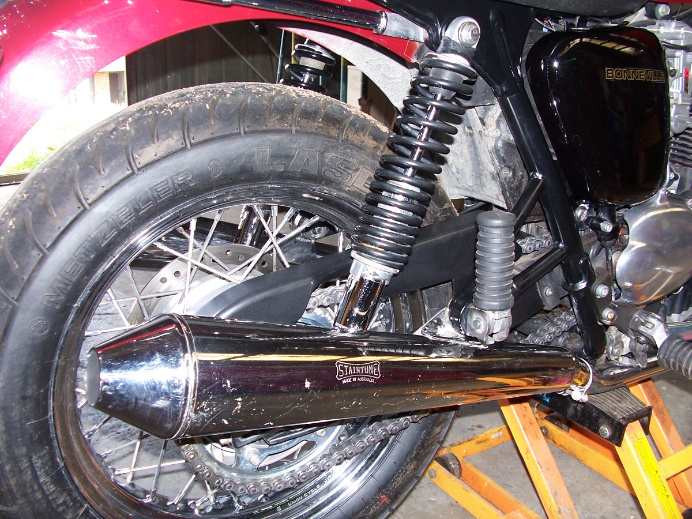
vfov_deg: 40.7
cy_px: 260
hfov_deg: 52.6
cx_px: 346
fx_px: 700
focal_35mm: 35
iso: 80
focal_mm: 6
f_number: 2.8
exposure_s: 1/60
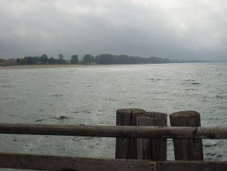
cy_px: 76
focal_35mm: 47
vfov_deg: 30.9
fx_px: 309
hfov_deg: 40.2
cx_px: 138
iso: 120
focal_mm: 6.3
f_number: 8.4
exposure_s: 1/750
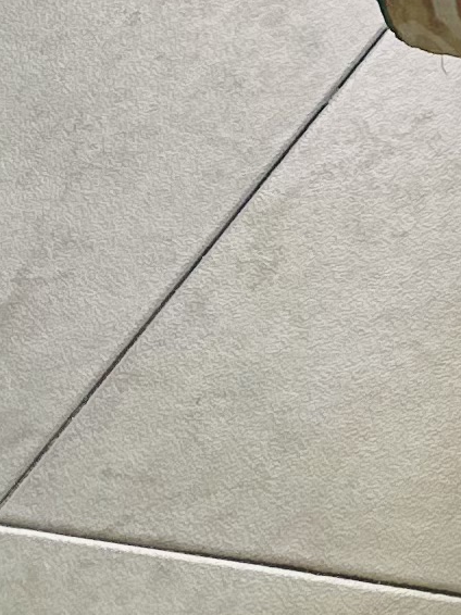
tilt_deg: -11.9
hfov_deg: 7.6
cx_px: 1394
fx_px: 3039
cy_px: -1332
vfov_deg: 9.0
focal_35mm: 171
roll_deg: -0.6
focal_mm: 6.86
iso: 80
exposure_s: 1/314
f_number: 1.78
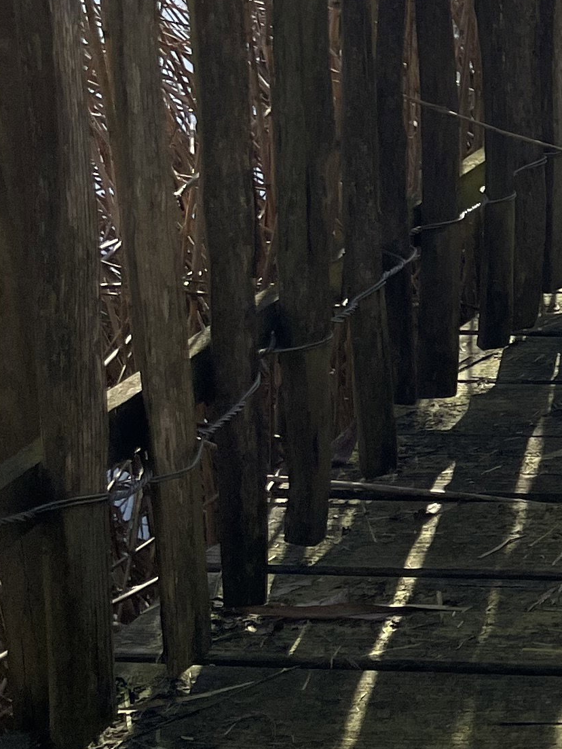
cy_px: 34
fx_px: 2055
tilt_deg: -8.9
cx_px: 1017
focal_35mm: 95
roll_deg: +1.0
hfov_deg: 13.8
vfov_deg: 20.1
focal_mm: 4.2
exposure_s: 1/6494
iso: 32
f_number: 1.6
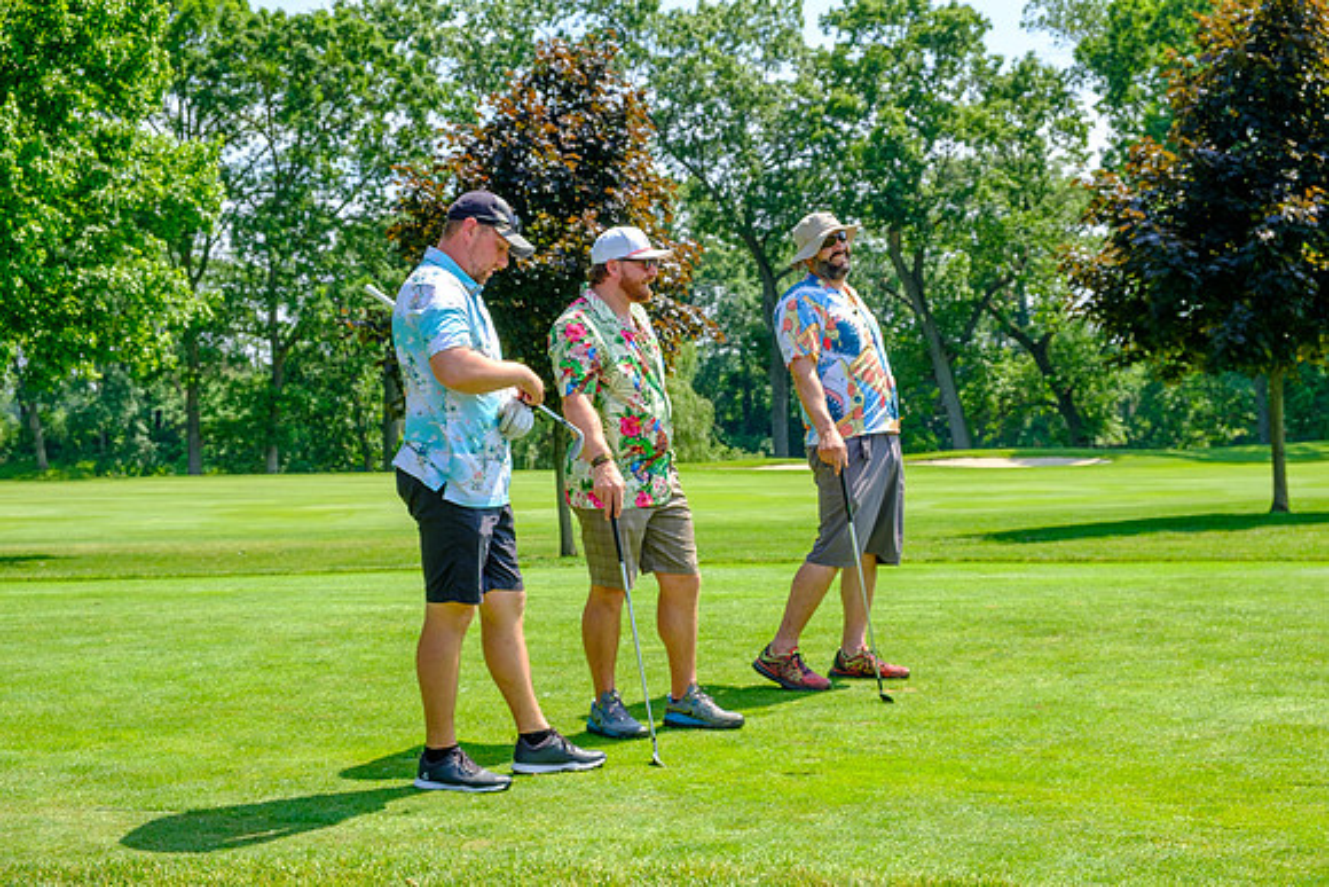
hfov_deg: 36.9
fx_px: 1994
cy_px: 444
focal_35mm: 54
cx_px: 664
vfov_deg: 25.1
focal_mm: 35.8
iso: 200
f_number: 5.6
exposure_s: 1/320
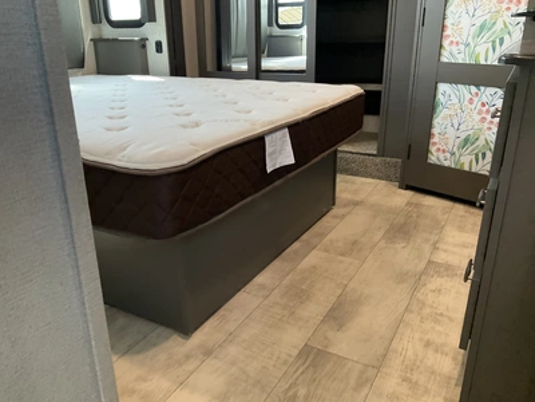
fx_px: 448
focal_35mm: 29
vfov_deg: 48.2
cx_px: 268
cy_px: 201
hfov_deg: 61.7
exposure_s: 1/60
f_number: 1.8
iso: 200
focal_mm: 3
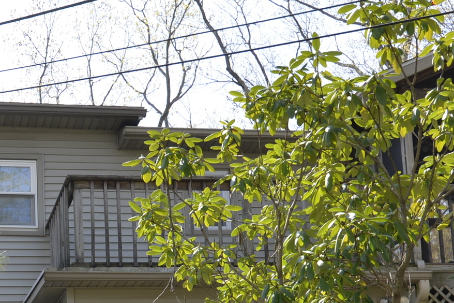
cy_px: 372
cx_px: 41
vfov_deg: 14.5
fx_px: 1147
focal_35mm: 91
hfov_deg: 21.8
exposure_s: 1/200
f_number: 7.1
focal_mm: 26
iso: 200
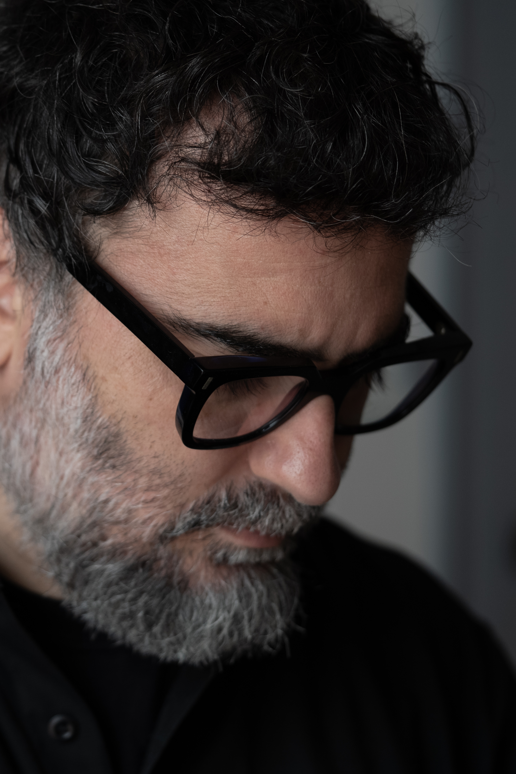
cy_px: 386
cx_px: 43
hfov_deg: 10.0
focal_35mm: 136
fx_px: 2924
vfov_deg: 15.1
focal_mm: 90
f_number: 2.8
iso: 2000
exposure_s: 1/160
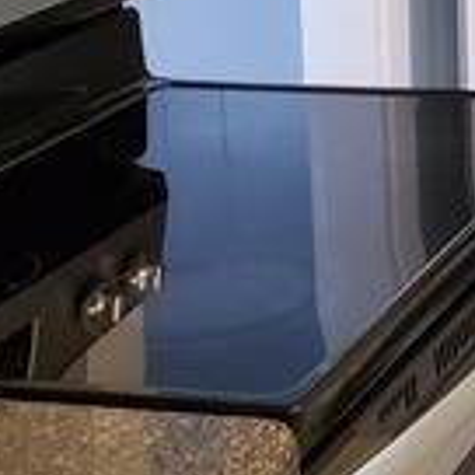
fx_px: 1754
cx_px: 793
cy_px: -232
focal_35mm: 113
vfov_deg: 14.4
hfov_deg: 14.1
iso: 250
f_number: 1.5
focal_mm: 4.3
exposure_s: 1/40
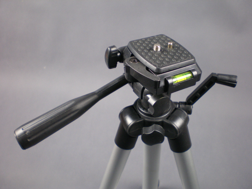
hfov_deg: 49.0
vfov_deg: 37.7
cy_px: 94
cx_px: 126
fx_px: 277
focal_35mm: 38
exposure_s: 1/30
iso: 160
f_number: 3.1
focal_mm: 6.3
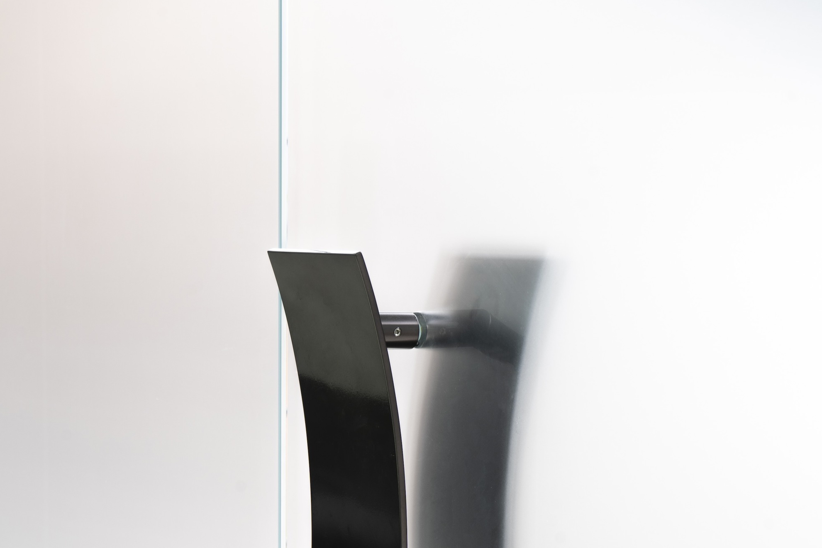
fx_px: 2420
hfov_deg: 19.3
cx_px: 411
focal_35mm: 106
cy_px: 538
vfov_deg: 12.8
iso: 200
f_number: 10
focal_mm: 70
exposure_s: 1/8
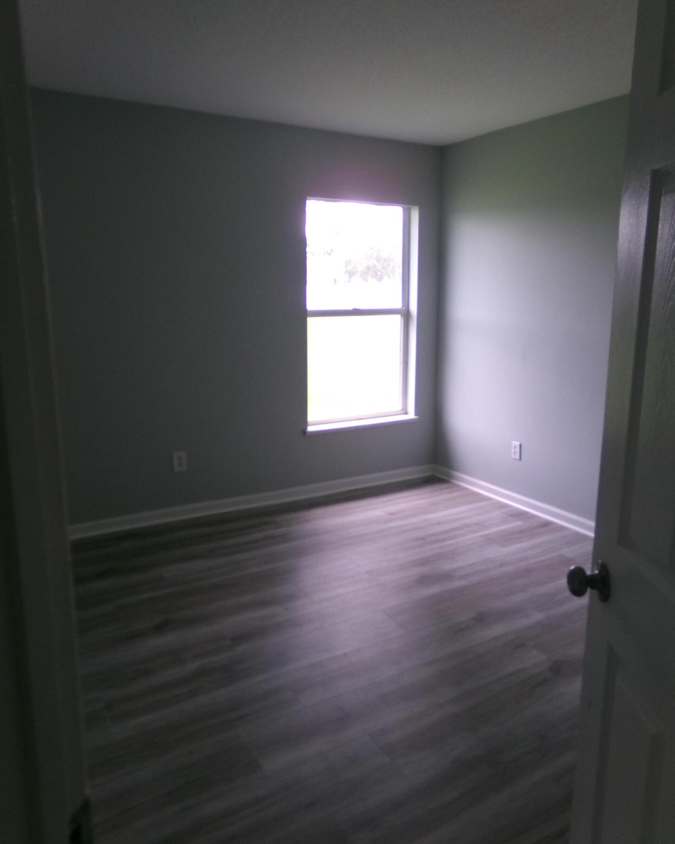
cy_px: 402
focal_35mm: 26
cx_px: 345
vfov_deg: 66.0
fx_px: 649
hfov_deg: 54.9
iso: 197
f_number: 3.7
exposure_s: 1/34
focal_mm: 4.3
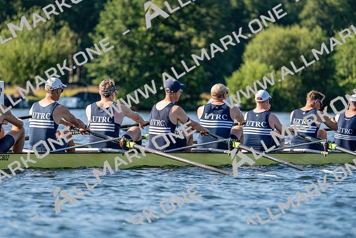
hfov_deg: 6.2
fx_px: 3313
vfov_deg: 4.1
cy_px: 119
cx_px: 178
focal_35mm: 335
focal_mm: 335
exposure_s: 1/1600
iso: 400
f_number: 6.3
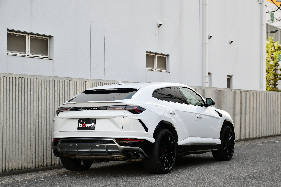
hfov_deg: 28.1
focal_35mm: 72
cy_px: 94
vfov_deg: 18.9
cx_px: 140
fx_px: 562
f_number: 4.5
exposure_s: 1/80
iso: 125
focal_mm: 48
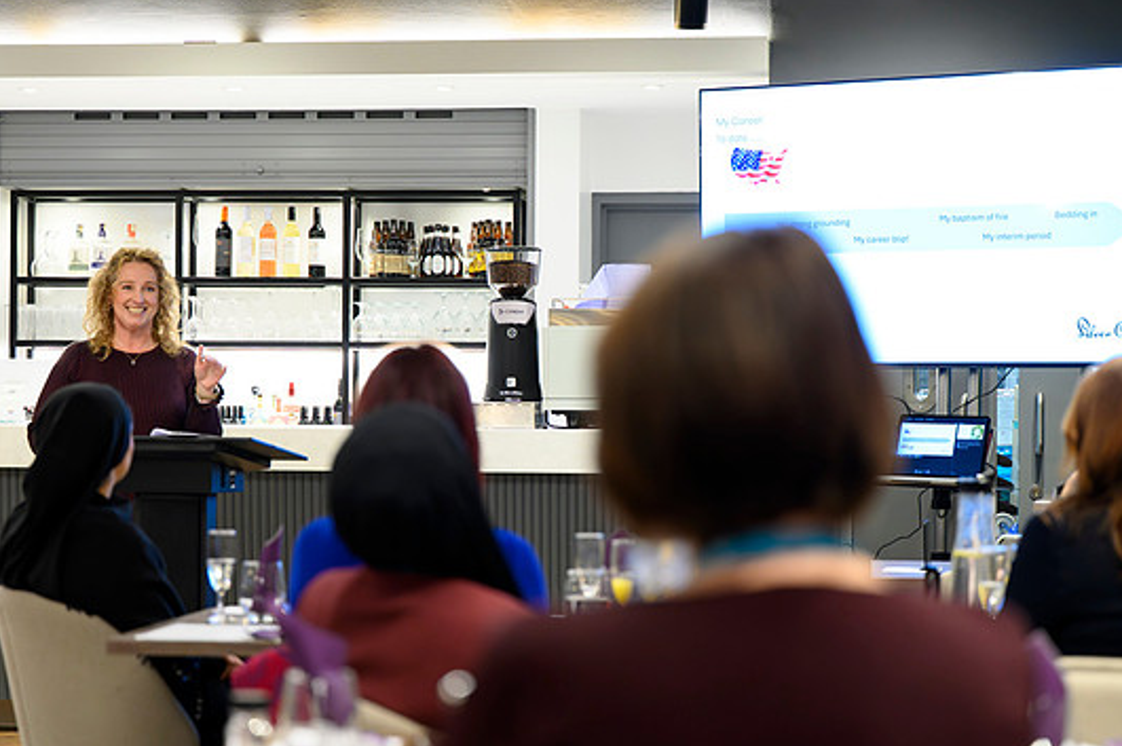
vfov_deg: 16.0
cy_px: 397
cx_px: 560
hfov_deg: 23.9
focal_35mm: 85
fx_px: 2647
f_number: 2.8
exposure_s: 1/200
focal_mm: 75
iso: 3200
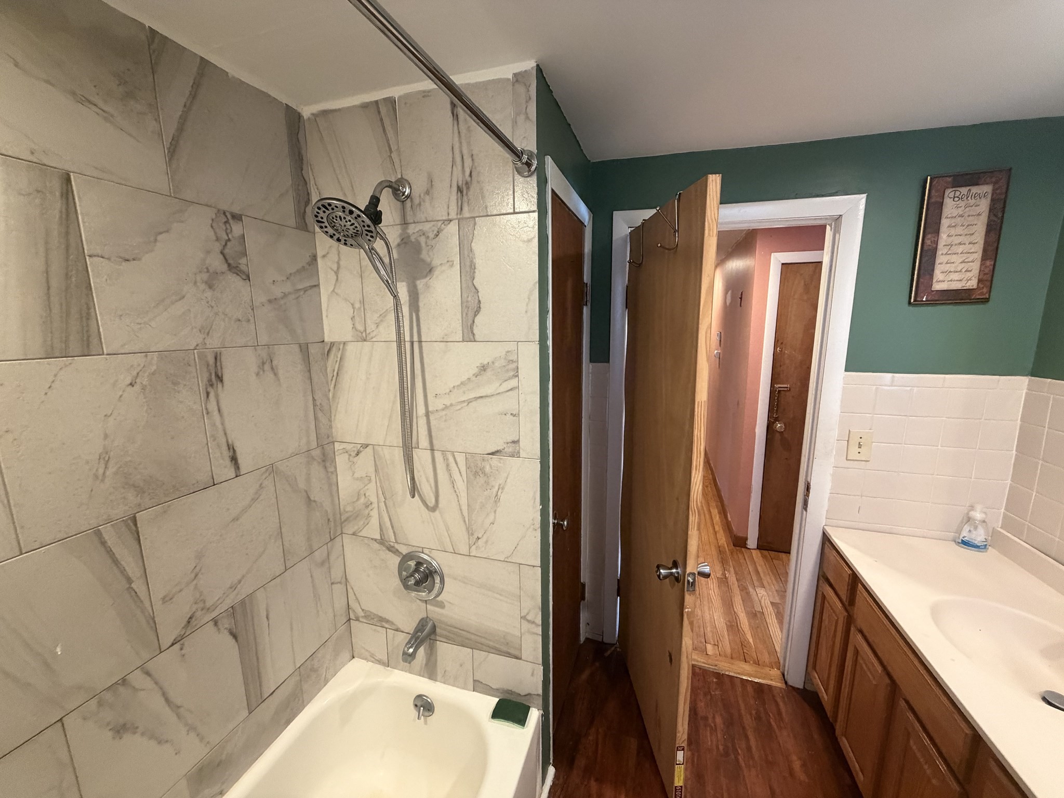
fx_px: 430
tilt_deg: -10.6
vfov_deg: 85.7
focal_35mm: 14
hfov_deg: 102.1
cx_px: 532
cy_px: 399
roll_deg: +1.3
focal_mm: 2.22
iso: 400
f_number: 2.2
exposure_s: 1/60
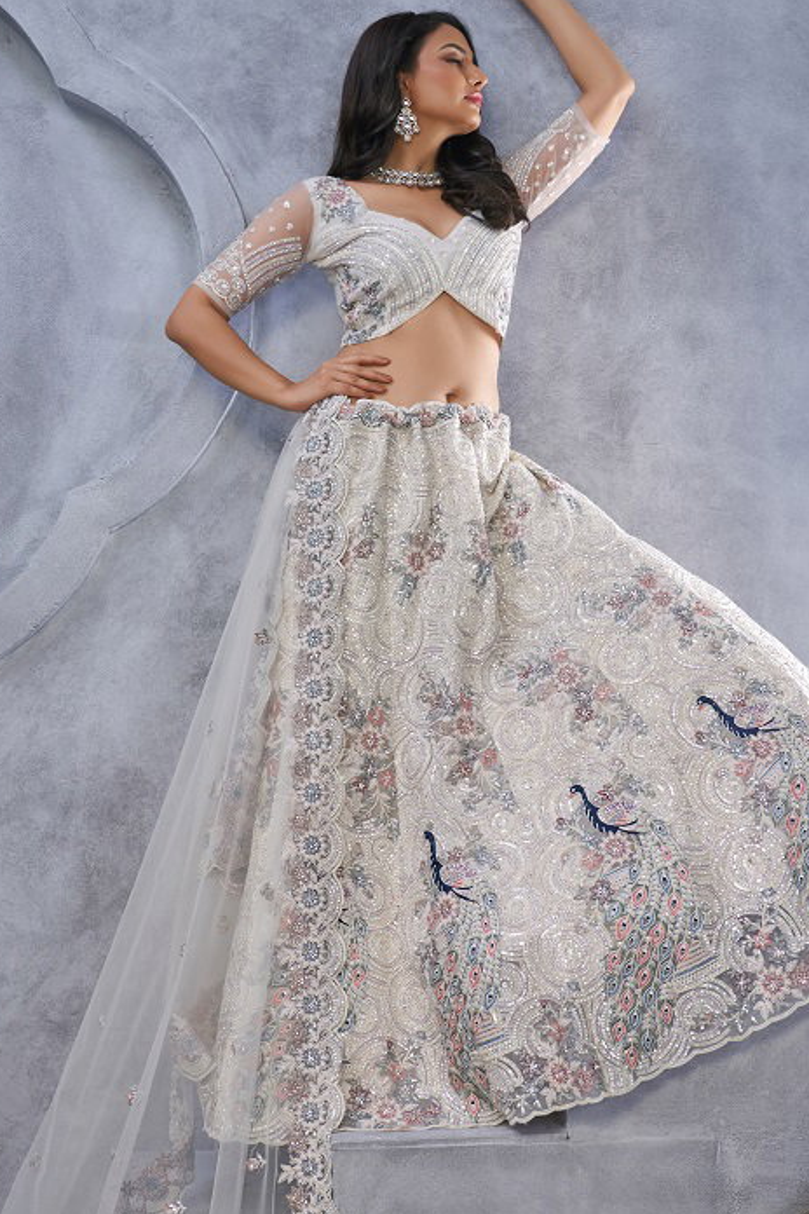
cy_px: 651
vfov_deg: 39.6
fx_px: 1685
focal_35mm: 50
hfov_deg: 27.0
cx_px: 392
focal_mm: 29
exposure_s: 1/160
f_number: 5.6
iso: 640
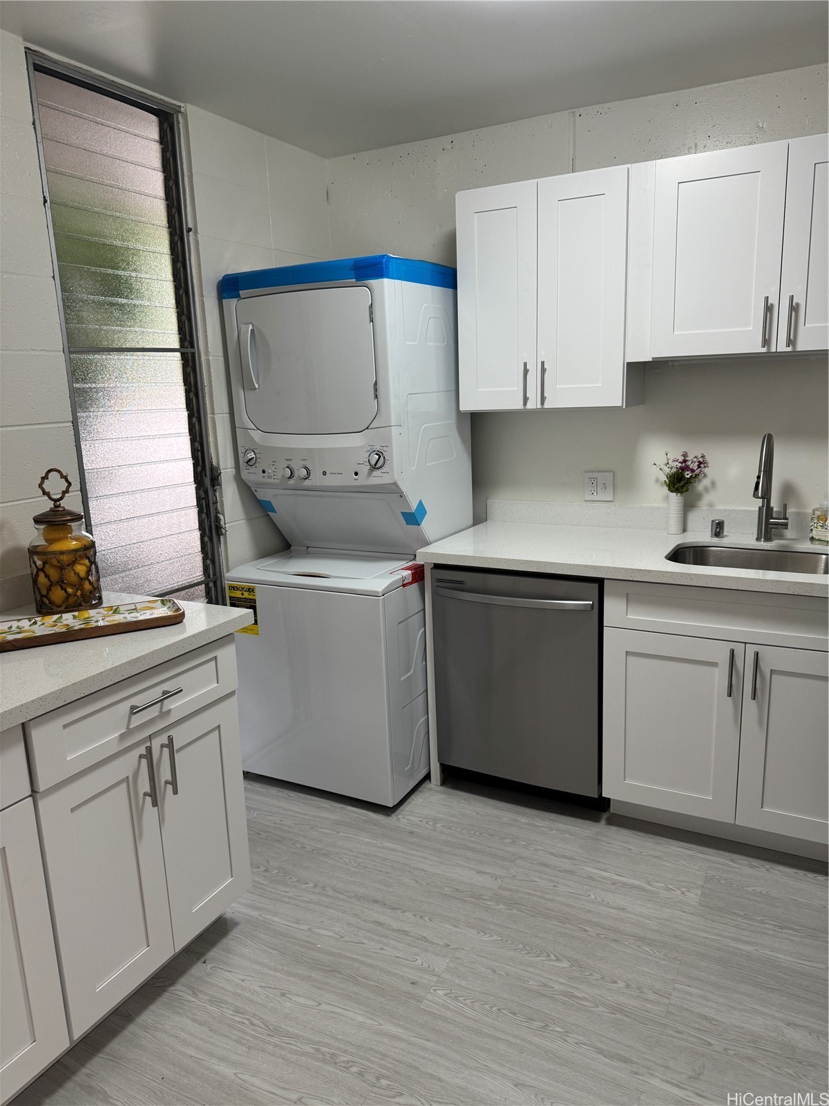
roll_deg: +2.5
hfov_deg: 56.8
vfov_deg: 71.6
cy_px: 553
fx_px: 766
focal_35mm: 24
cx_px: 414
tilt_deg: -12.6
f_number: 1.78
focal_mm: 6.76
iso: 100
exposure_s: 1/60
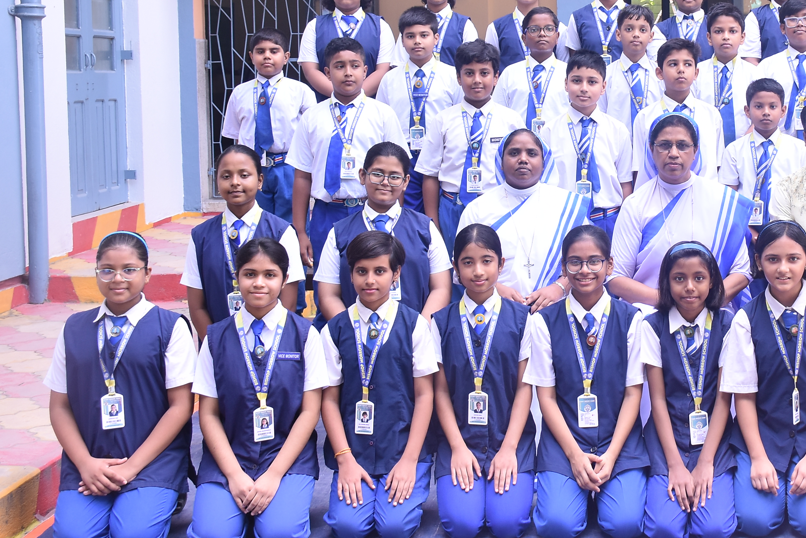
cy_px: 133
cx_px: 629
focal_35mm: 61
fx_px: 1363
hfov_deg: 32.2
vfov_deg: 22.1
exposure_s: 1/160
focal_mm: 23
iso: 400
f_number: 5
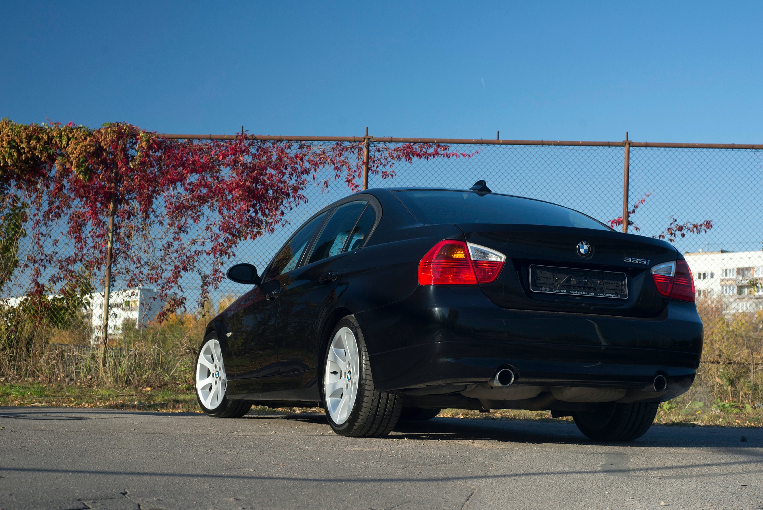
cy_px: 255
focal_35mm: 50
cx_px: 382
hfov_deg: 39.6
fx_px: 1060
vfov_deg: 27.0
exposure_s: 1/250
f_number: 8
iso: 140
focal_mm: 50
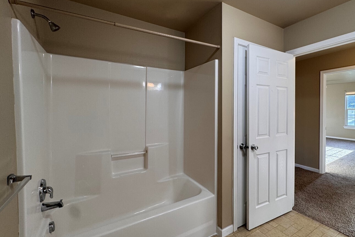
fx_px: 178
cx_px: 211
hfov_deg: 89.0
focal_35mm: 18
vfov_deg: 67.4
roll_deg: -0.5
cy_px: 113
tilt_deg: -2.1
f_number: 2.2
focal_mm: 2.22
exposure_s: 1/120
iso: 100
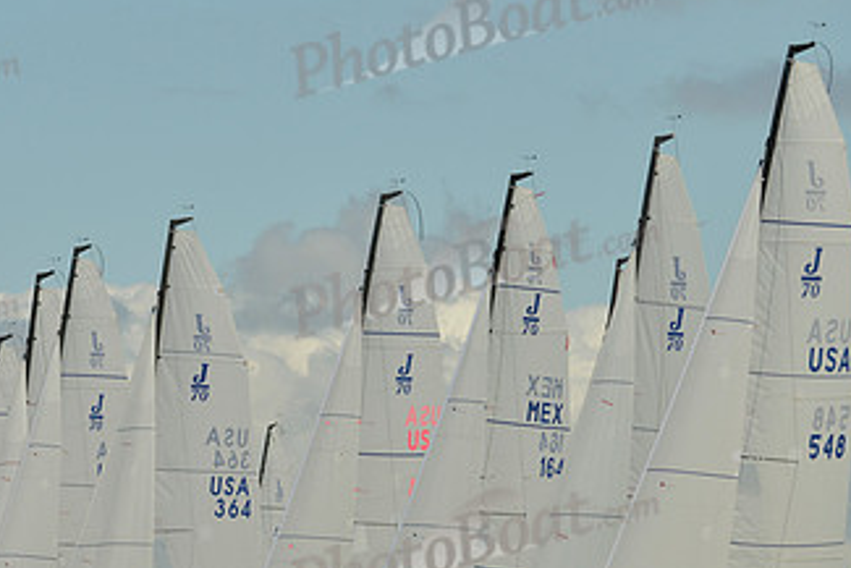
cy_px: 444
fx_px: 8442
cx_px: 157
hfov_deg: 5.8
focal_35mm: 357
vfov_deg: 3.9
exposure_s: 1/1000
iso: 280
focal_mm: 200
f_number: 9
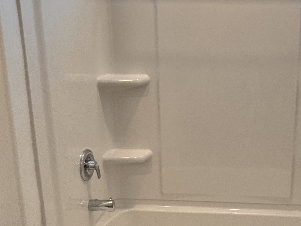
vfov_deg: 31.5
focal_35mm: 46
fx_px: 400
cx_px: 229
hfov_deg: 40.0
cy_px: 123
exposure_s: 1/120
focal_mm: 2.22
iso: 100
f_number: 2.2
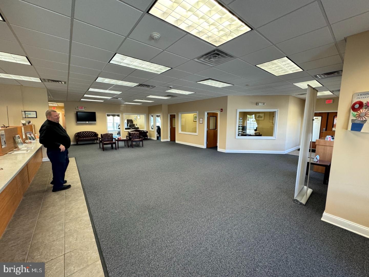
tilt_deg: -6.4
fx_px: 149
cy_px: 138
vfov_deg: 85.7
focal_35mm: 14
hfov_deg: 102.1
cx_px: 184
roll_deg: -0.6
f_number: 2.2
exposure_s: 1/120
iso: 200
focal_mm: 2.22
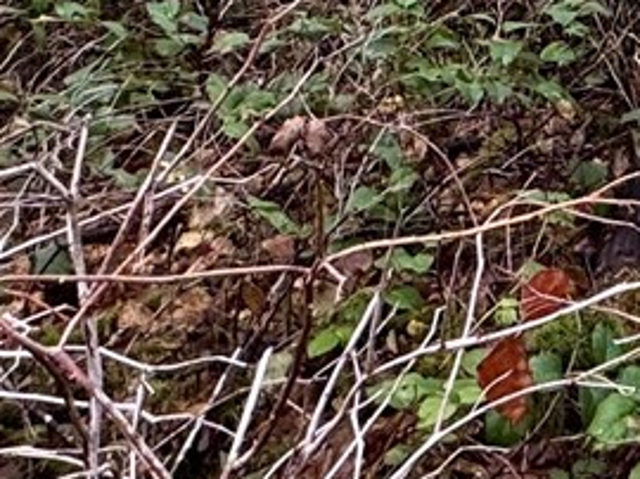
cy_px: -571
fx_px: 1533
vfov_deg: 14.0
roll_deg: +0.6
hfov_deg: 19.0
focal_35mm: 83
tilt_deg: +2.3
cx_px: 1100
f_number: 2.2
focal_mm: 2.22
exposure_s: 1/99
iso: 125
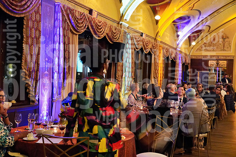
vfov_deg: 27.3
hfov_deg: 40.0
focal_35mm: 50
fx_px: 325
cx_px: 118
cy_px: 78
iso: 6400
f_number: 4.5
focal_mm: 33
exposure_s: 1/20
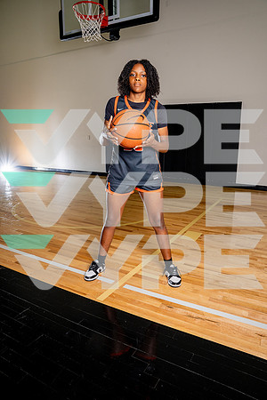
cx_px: 134
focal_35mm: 24
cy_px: 200
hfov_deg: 53.1
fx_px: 267
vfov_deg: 73.7
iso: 640
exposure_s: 1/200
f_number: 7.1
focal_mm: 24
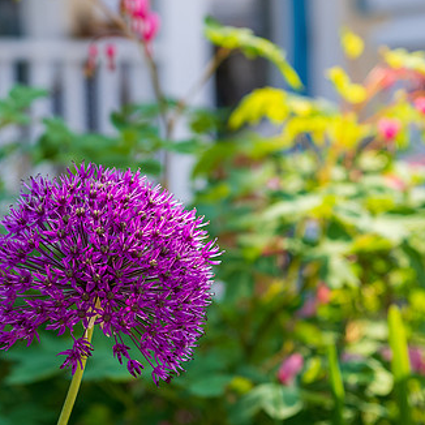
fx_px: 1639
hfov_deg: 14.7
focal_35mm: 118
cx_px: 98
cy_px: 247
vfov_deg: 14.8
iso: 250
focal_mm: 52
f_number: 4.5
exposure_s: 1/500
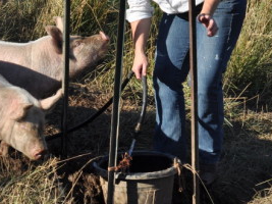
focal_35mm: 167
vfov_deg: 8.9
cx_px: 41
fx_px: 1312
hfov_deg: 11.8
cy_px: 55
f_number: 9
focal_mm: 50
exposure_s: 1/320
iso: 200
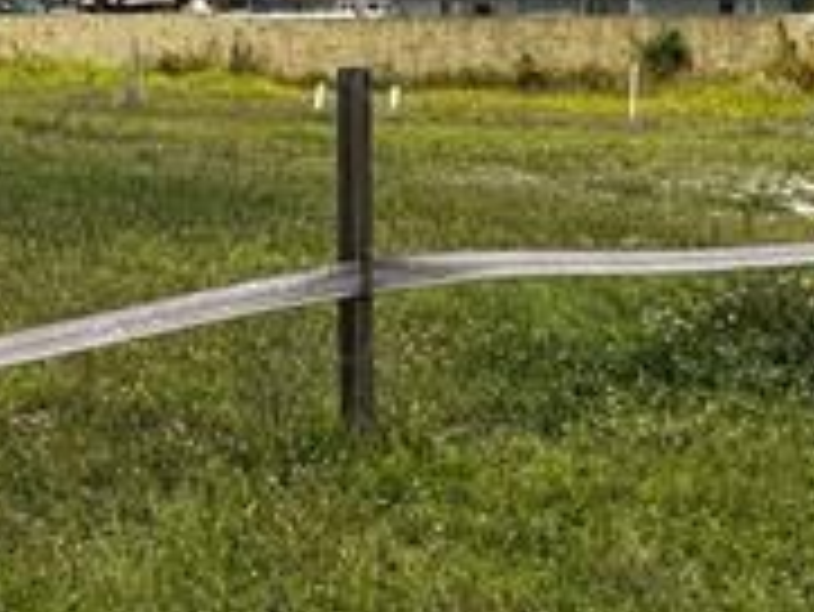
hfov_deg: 21.4
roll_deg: -0.3
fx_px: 1859
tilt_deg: -1.8
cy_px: 72
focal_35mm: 79
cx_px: -346
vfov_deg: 18.4
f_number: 2.2
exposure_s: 1/2304
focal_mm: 2.22
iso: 50
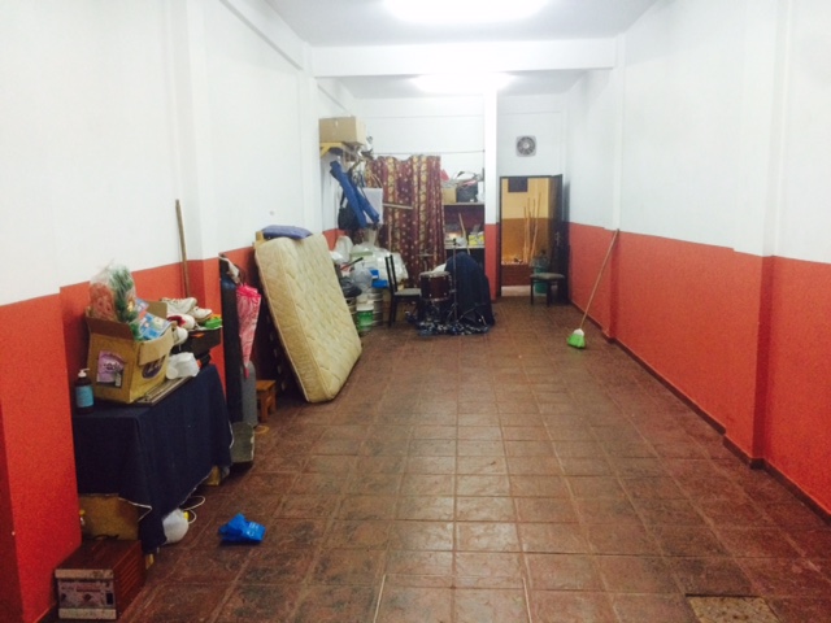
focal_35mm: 29
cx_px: 416
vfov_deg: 48.2
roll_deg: +1.7
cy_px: 312
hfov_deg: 61.7
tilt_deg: -7.0
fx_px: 696
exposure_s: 1/24
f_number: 2.2
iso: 250
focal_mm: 4.15
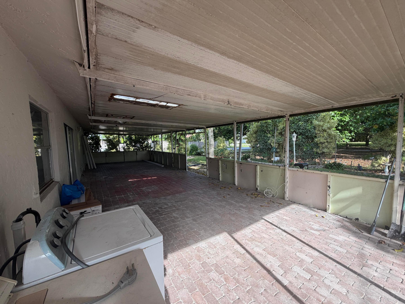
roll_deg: +1.5
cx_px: 202
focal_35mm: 14
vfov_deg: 85.7
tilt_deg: -3.3
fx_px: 164
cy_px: 152
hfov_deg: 102.1
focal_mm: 2.22
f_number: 2.2
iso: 40
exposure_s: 1/210
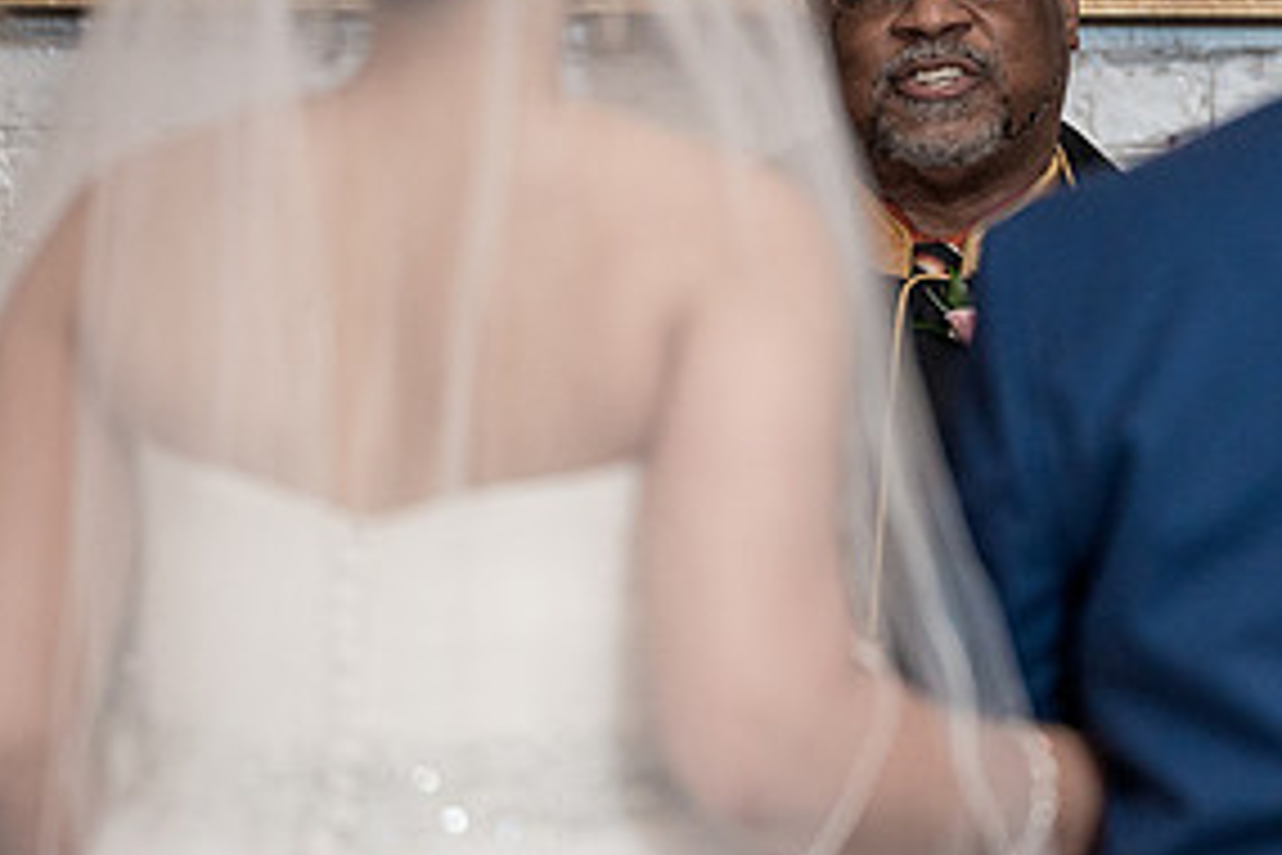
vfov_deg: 3.1
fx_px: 15632
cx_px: 920
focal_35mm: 439
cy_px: 130
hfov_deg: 4.7
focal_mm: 191
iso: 2000
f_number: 2.8
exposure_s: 1/200
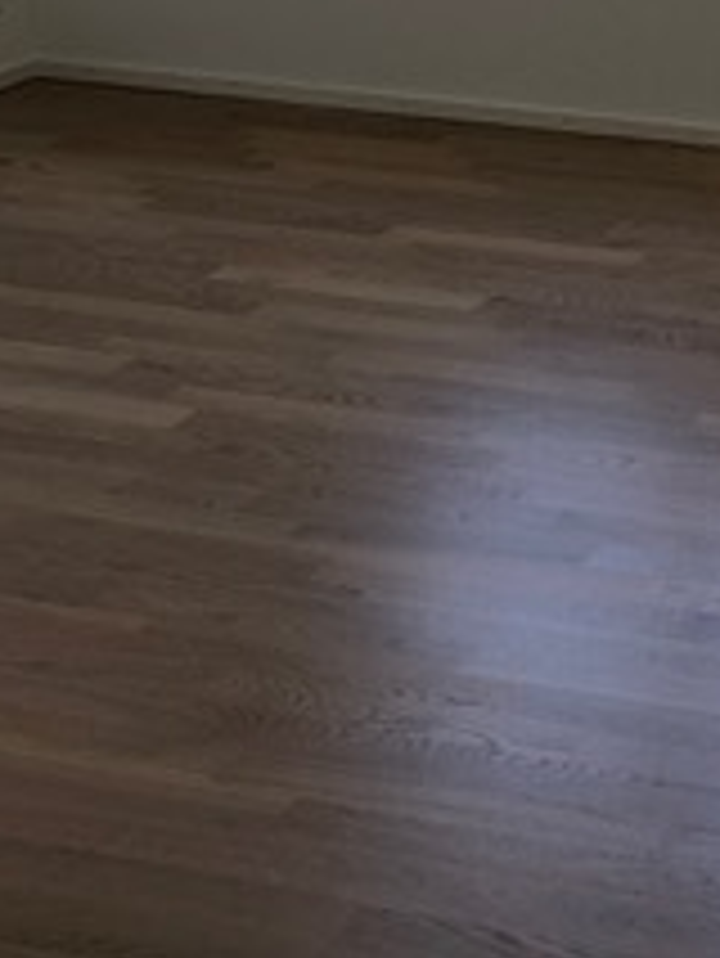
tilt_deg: -9.4
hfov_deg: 16.5
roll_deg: -1.9
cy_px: -40
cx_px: 958
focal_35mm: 84
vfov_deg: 22.2
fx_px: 2327
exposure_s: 1/105
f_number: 1.8
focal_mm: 3.99
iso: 20
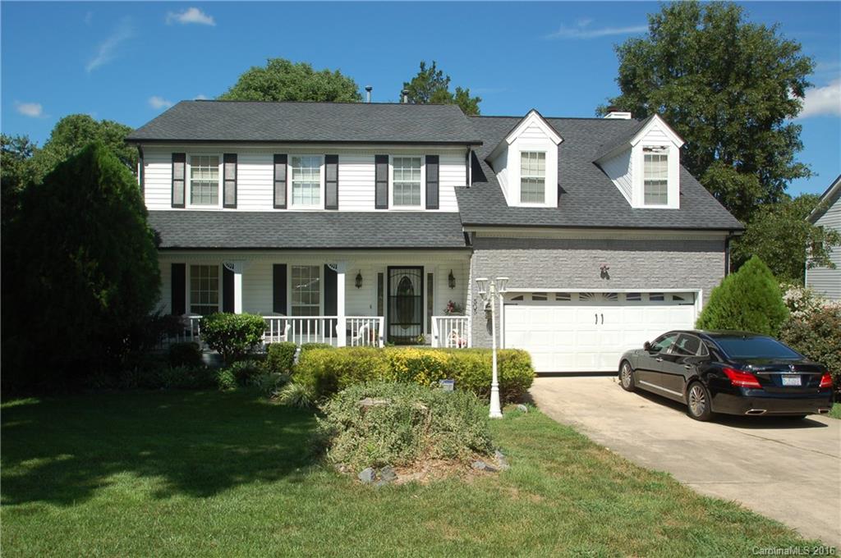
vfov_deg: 50.3
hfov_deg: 70.5
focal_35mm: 26
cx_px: 420
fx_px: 595
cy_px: 279
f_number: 9
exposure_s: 1/320
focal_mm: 17
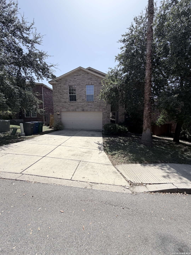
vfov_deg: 102.1
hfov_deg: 85.7
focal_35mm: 14
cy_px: 128
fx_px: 103
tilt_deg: -4.6
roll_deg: +0.4
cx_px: 96
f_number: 2.2
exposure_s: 1/955
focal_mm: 2.22
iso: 20
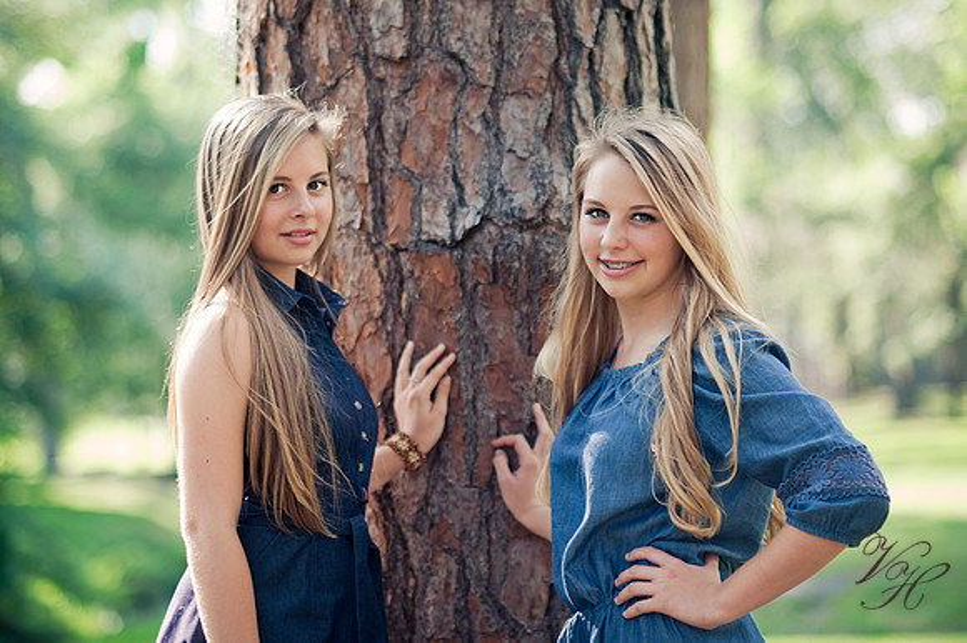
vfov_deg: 16.1
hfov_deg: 23.9
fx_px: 2282
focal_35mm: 85
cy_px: 322
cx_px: 484
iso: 200
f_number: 2
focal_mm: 85
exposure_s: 1/400
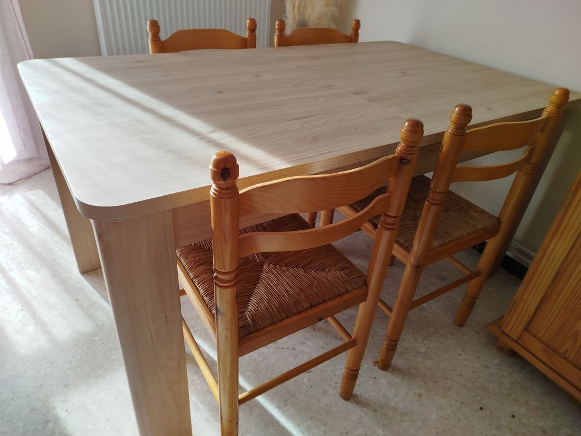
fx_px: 403
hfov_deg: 71.6
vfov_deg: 56.8
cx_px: 290
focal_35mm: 24
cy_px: 218
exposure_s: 1/111
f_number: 1.7
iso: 50
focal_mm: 5.31
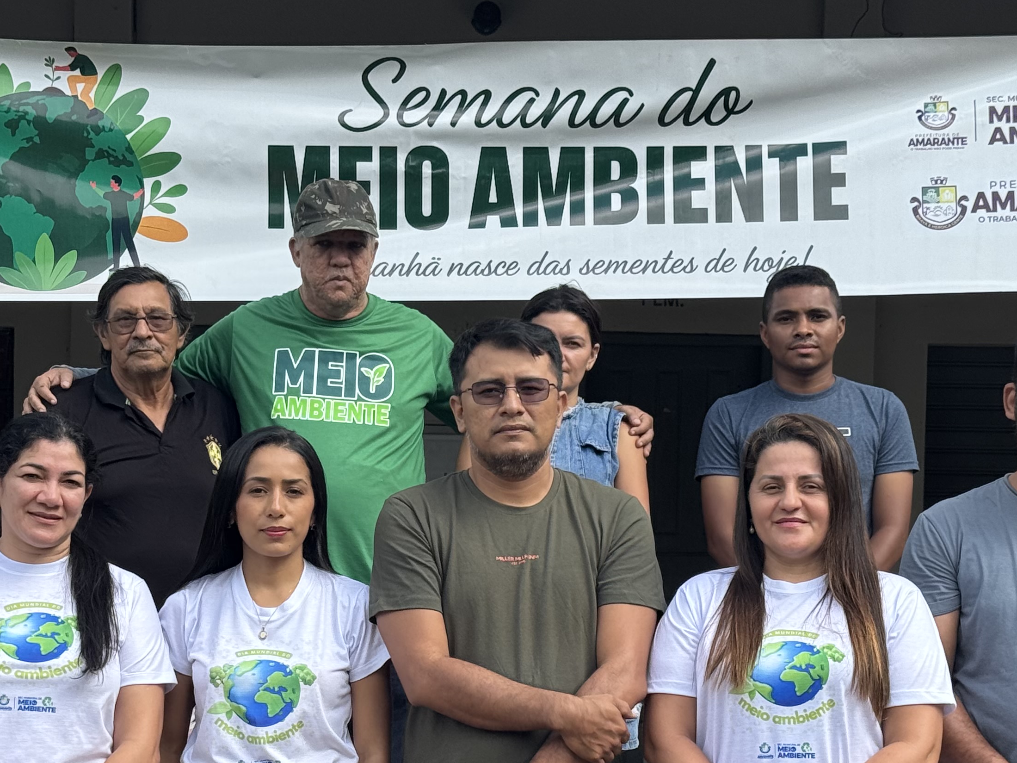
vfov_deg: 16.7
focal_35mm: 88
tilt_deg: +0.1
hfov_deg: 22.2
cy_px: 607
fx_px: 2585
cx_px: 428
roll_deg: -0.2
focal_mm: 6.76
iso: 64
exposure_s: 1/1597
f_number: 1.78
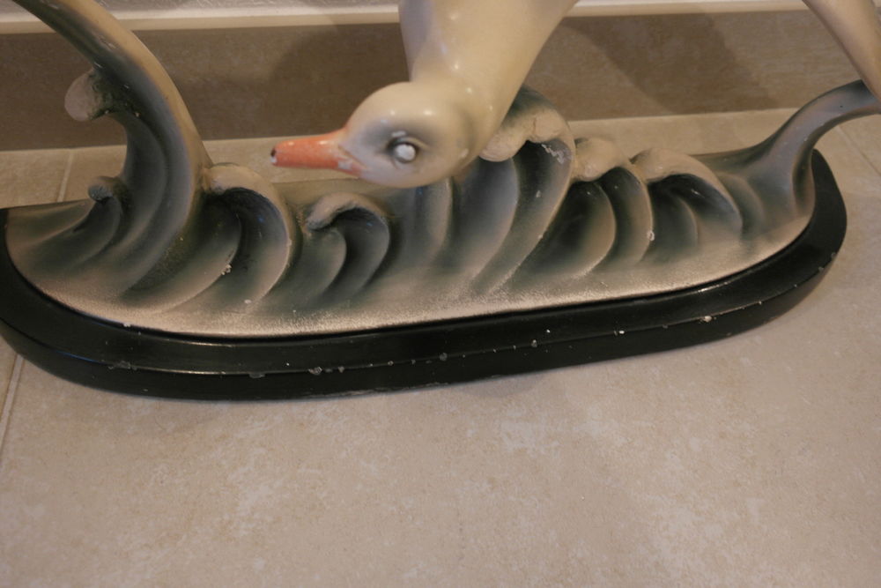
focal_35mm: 29
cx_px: 440
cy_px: 294
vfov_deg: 45.0
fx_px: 710
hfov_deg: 63.7
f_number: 3.5
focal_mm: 19
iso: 800
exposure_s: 1/20
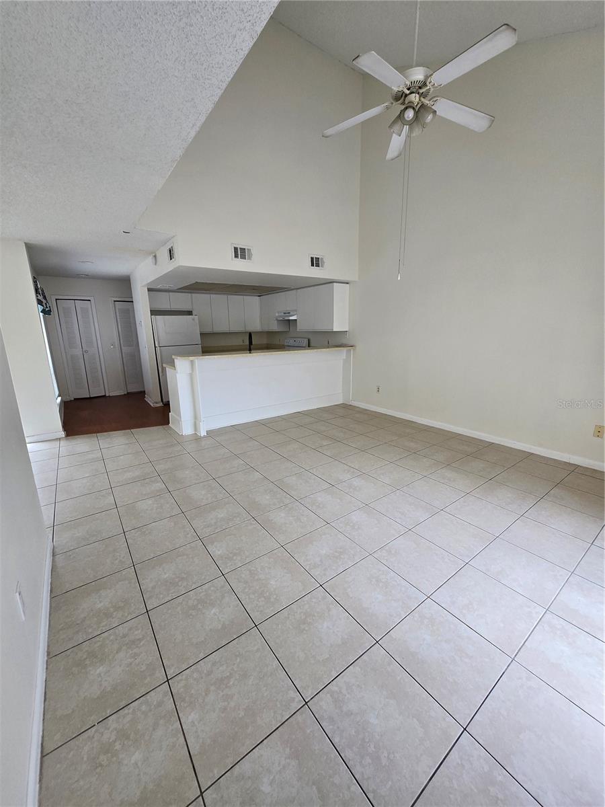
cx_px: 302
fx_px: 303
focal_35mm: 13
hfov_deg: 89.9
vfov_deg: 106.2
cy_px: 404
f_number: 2.2
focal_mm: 1.7
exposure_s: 1/60
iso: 50
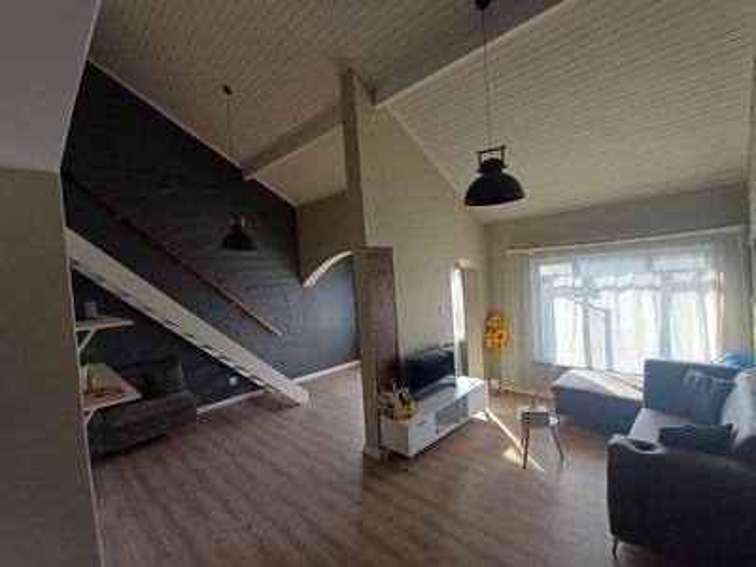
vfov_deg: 78.1
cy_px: 284
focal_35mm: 16
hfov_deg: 94.5
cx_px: 378
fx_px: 349
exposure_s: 1/100
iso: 50
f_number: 2.2
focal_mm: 1.64
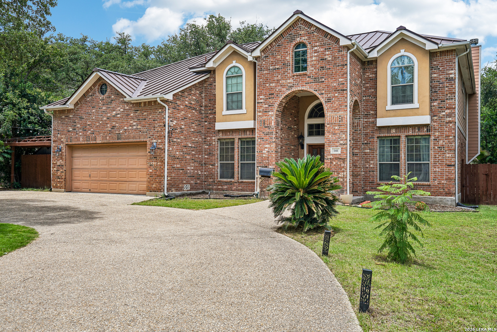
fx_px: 414
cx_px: 248
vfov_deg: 43.6
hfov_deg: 61.9
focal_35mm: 30
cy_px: 166
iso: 200
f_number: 8
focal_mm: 30
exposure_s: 1/320
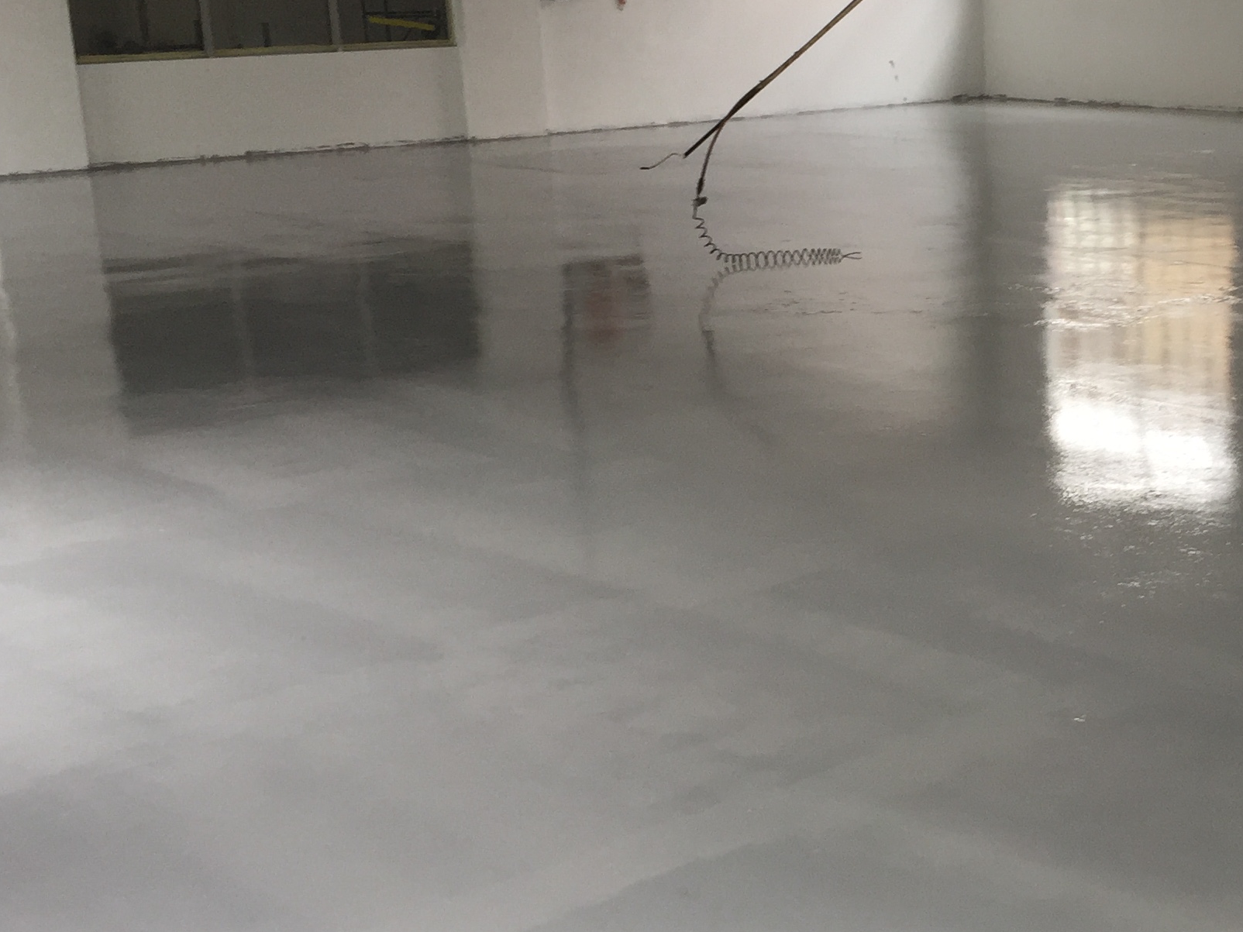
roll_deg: -0.7
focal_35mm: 59
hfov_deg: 31.4
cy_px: 488
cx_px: 1090
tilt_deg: -15.3
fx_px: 2119
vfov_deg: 24.8
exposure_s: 1/100
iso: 50
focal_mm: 4.15
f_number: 2.2
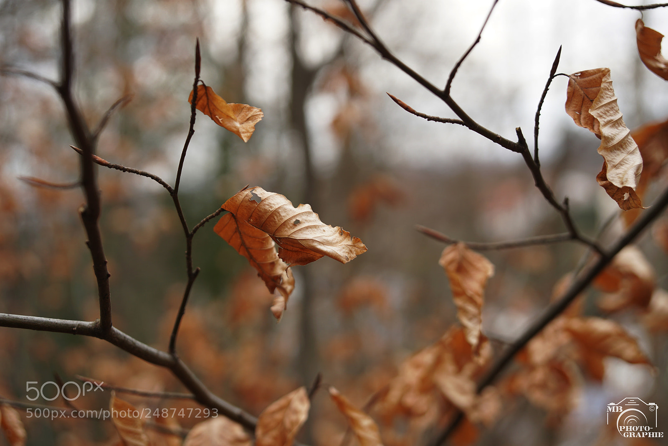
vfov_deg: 22.1
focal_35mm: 62
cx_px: 334
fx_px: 1141
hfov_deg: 32.6
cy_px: 223
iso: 100
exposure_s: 1/60
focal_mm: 41
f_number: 4
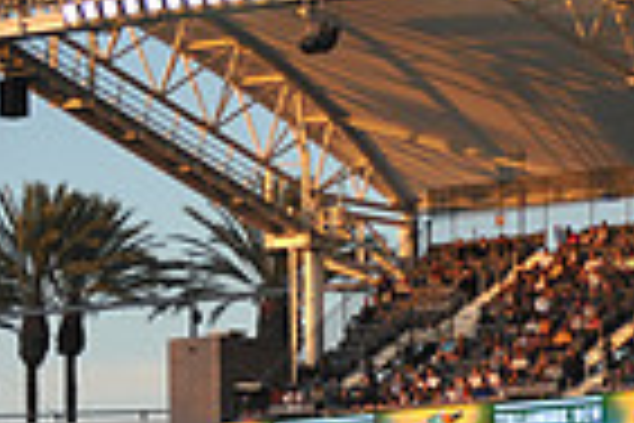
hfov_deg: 7.1
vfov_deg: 4.8
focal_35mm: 288
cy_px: 508
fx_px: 5072
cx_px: 576
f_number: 2.8
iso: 1600
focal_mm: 70
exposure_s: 1/4000
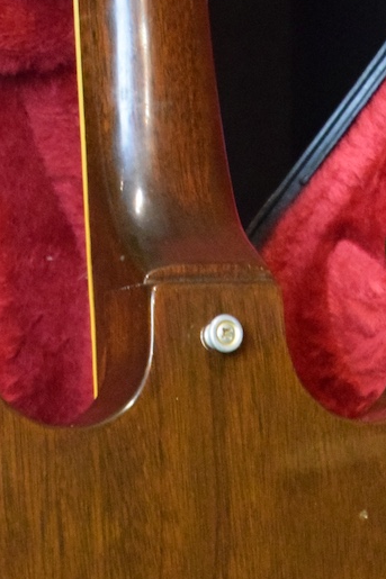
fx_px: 3235
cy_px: 772
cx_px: 218
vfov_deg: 10.0
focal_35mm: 201
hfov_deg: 6.8
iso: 6400
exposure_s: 1/40
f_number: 5.3
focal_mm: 46
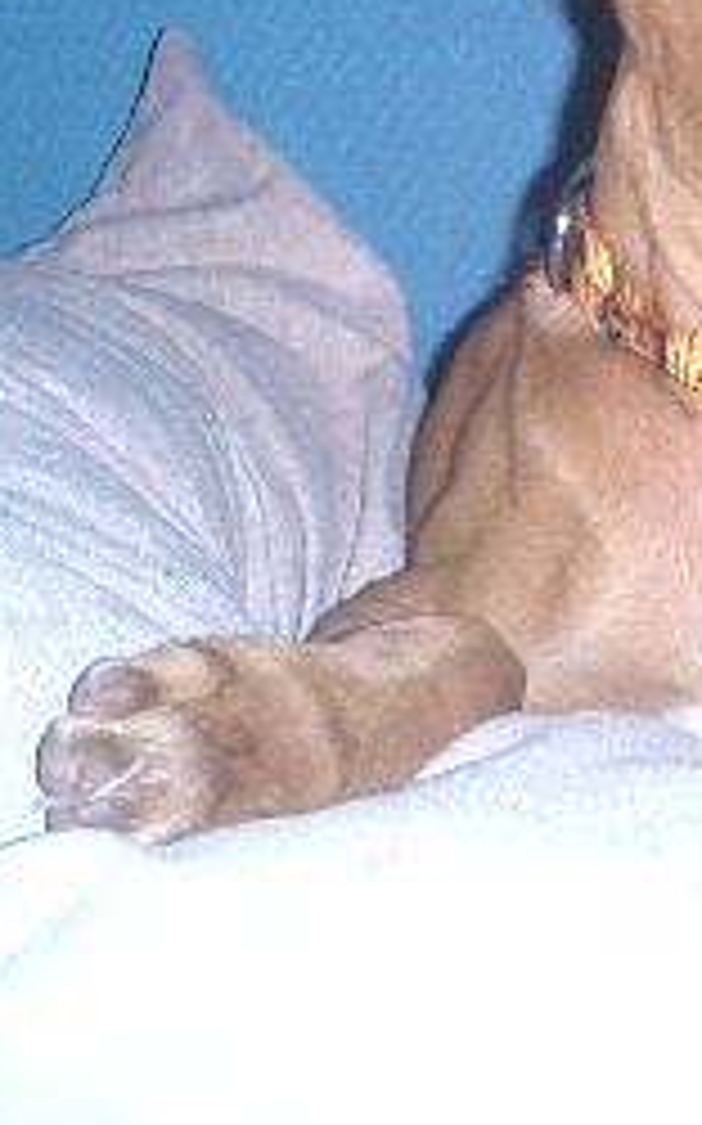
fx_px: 2911
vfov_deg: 21.6
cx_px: 742
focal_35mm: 95
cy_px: 234
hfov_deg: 13.5
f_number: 4.2
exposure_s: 1/40
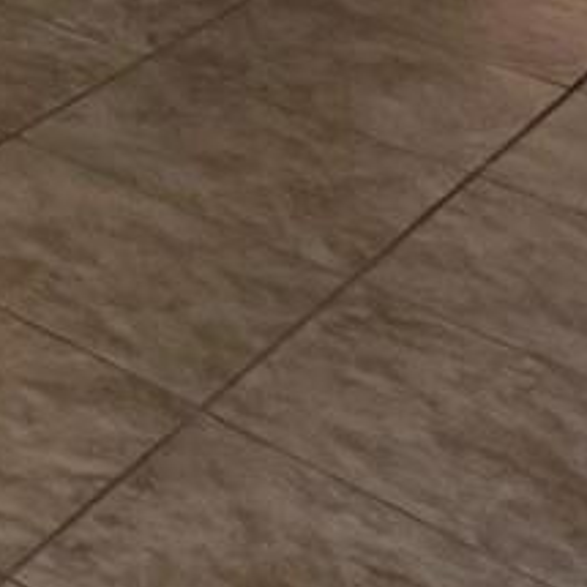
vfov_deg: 14.3
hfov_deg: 12.9
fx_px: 1765
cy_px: -724
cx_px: -934
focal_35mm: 92
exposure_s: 1/120
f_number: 2.2
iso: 250
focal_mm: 2.22
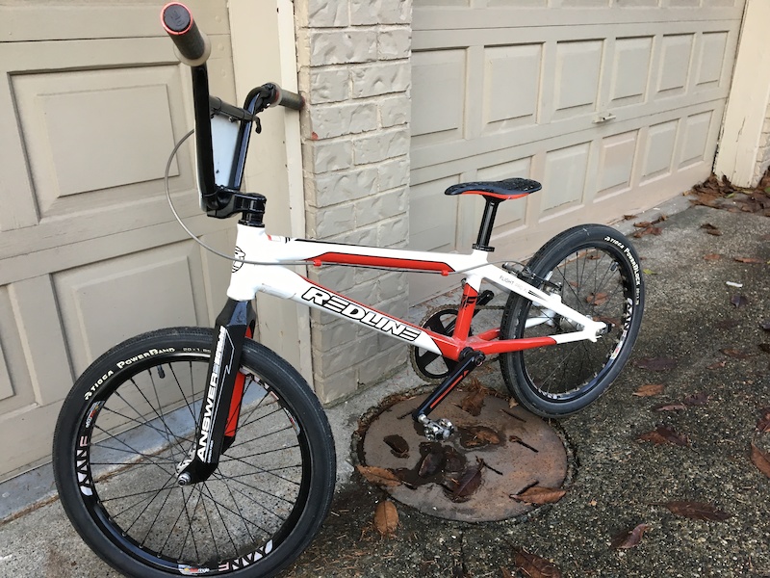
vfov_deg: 48.2
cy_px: 289
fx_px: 645
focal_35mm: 29
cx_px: 385
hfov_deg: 61.7
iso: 32
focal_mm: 4.15
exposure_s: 1/30
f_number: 2.2
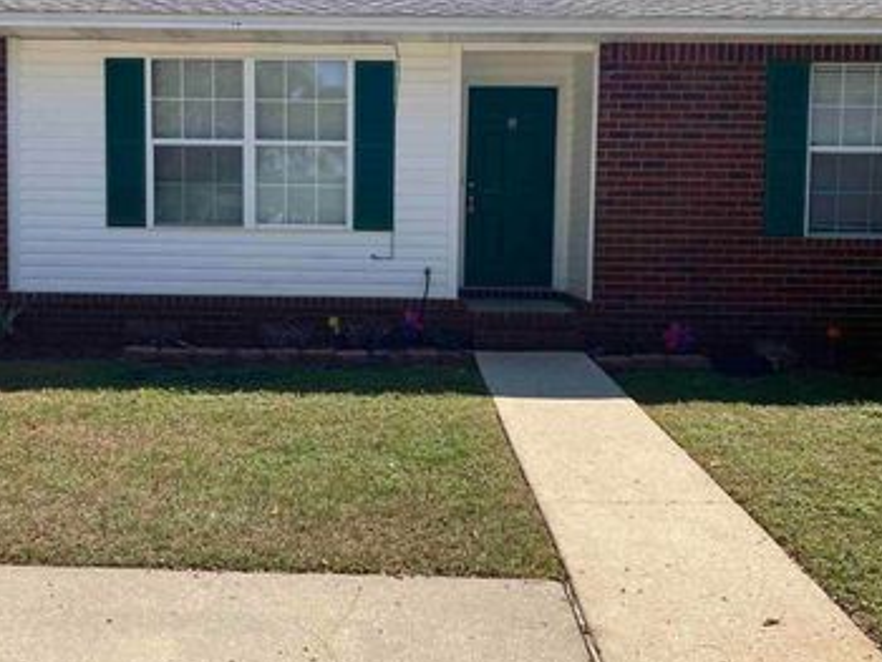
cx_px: 368
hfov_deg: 46.6
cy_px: 306
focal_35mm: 40
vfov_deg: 36.0
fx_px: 1020
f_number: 1.8
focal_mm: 3.99
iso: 32
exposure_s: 1/1621
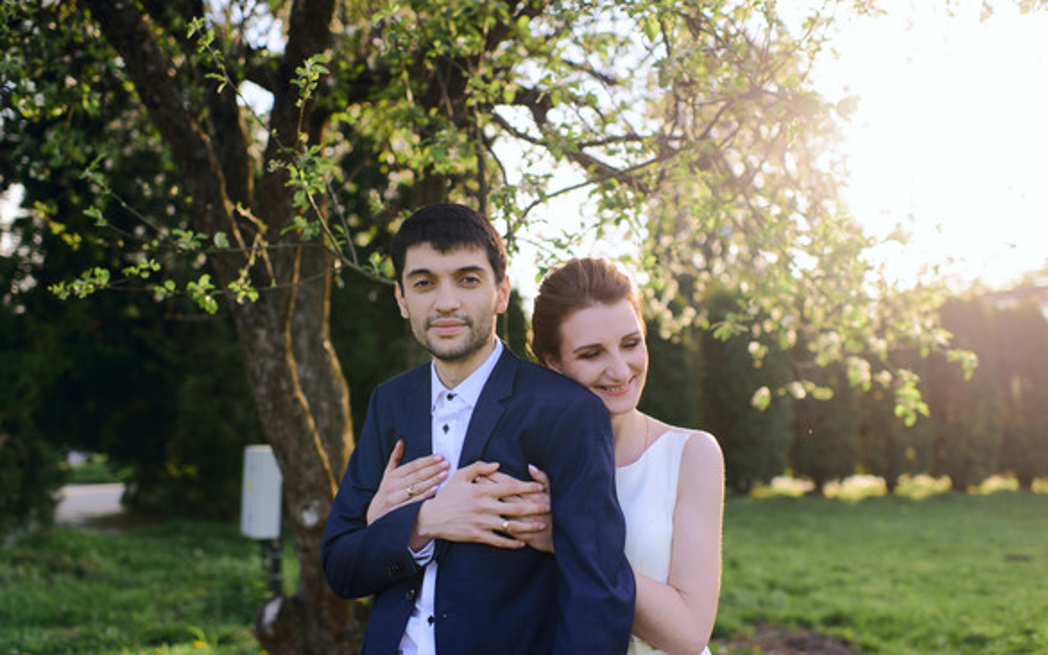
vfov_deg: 35.4
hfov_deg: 54.0
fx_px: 1029
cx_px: 527
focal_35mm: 36
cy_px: 326
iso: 100
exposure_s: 1/1000
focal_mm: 35
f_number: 2.2
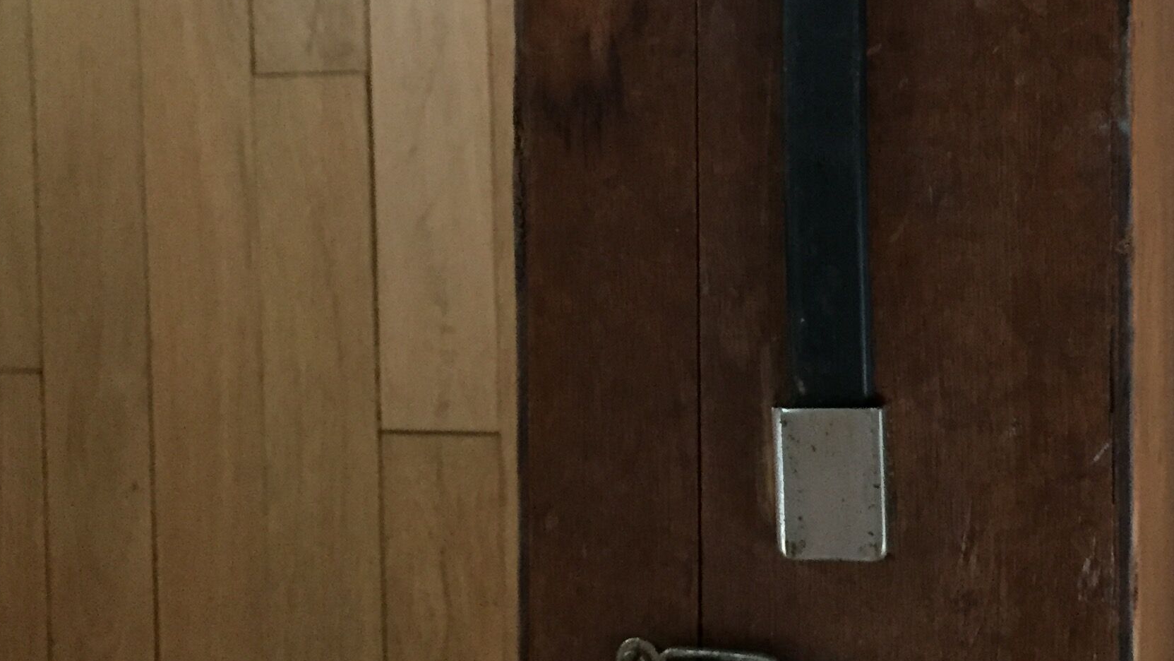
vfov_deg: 19.2
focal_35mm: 62
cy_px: 129
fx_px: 1930
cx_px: 842
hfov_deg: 33.3
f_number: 2.2
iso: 250
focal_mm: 4.15
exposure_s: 1/17
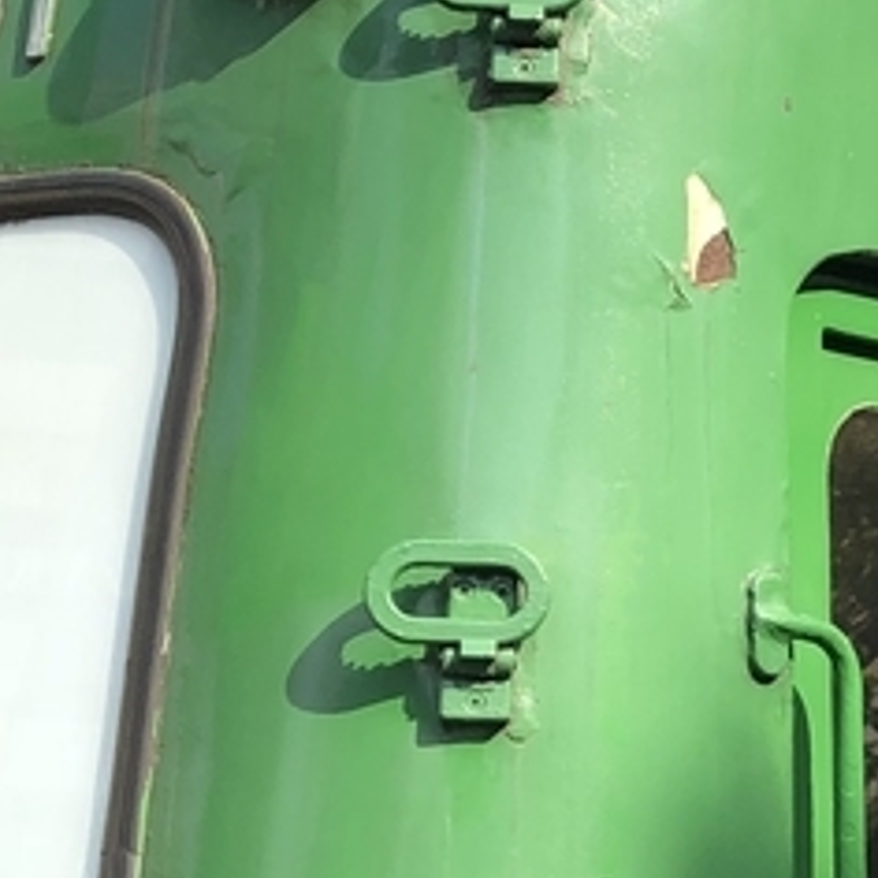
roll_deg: +3.4
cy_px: 305
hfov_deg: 12.5
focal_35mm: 126
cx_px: 1637
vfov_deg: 13.8
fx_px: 3616
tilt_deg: +10.0
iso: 20
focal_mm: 4
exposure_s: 1/706
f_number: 1.8
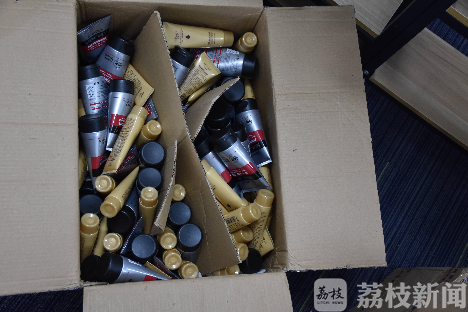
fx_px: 526
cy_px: 156
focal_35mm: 40
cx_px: 234
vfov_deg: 33.0
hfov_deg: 47.9
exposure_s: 1/60
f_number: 4
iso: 1000
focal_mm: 27
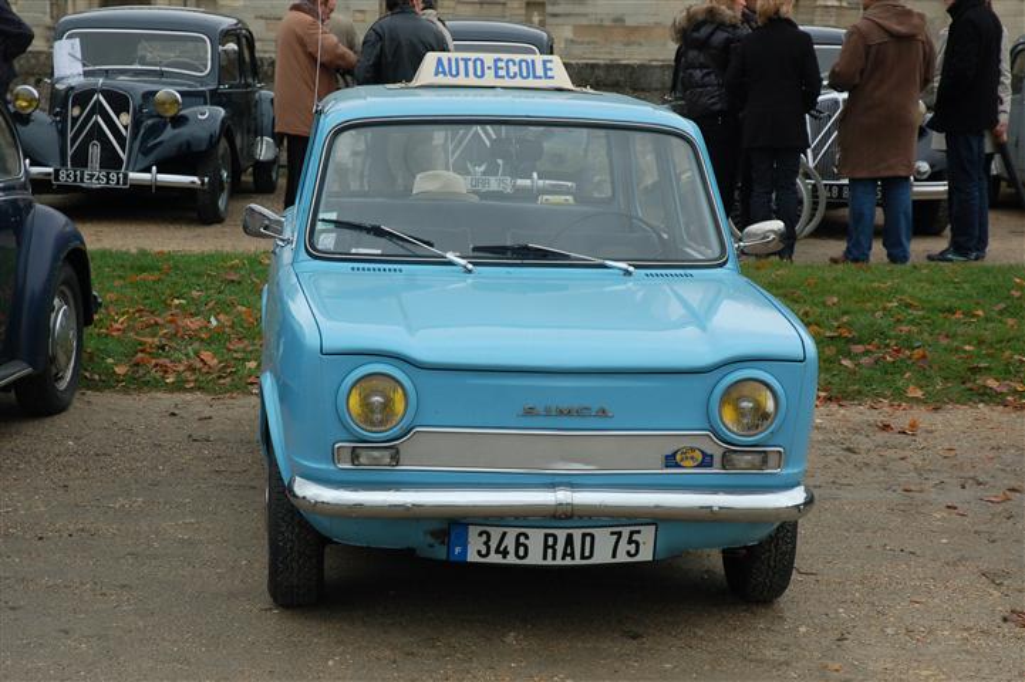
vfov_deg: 17.5
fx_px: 2220
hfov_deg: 26.0
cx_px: 512
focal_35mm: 78
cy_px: 341
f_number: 7.1
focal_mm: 52
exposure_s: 1/200
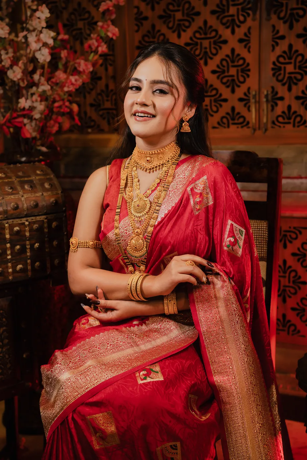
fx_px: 640
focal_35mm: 50
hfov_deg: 27.0
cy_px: 230
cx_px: 154
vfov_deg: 39.6
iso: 800
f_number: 3.5
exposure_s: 1/160
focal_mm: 50
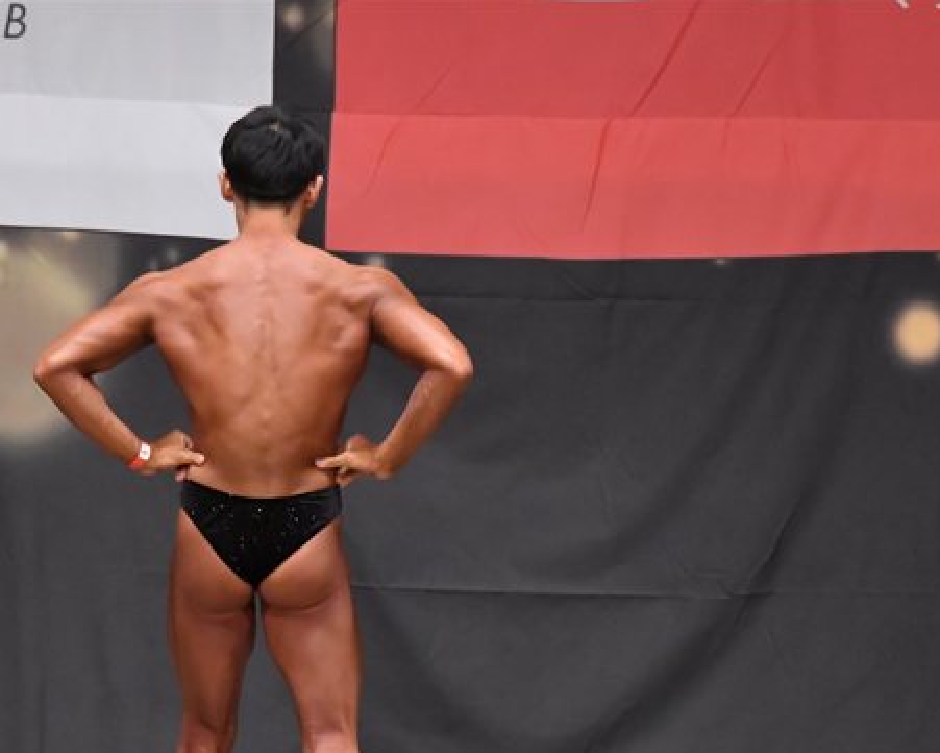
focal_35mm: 350
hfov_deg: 5.5
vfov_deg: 4.4
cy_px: 536
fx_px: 9739
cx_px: 257
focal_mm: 145
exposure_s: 1/400
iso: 6400
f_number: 5.6
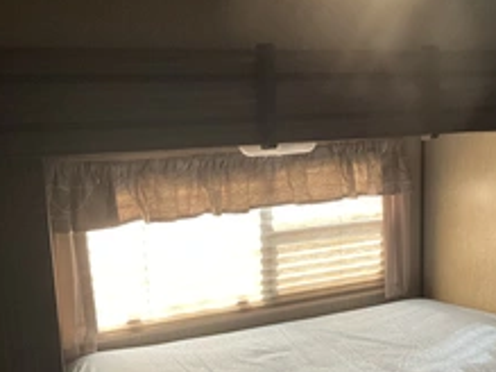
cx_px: 313
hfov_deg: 36.0
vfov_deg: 27.3
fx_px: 759
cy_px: 254
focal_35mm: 53
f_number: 1.8
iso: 125
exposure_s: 1/60
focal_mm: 3
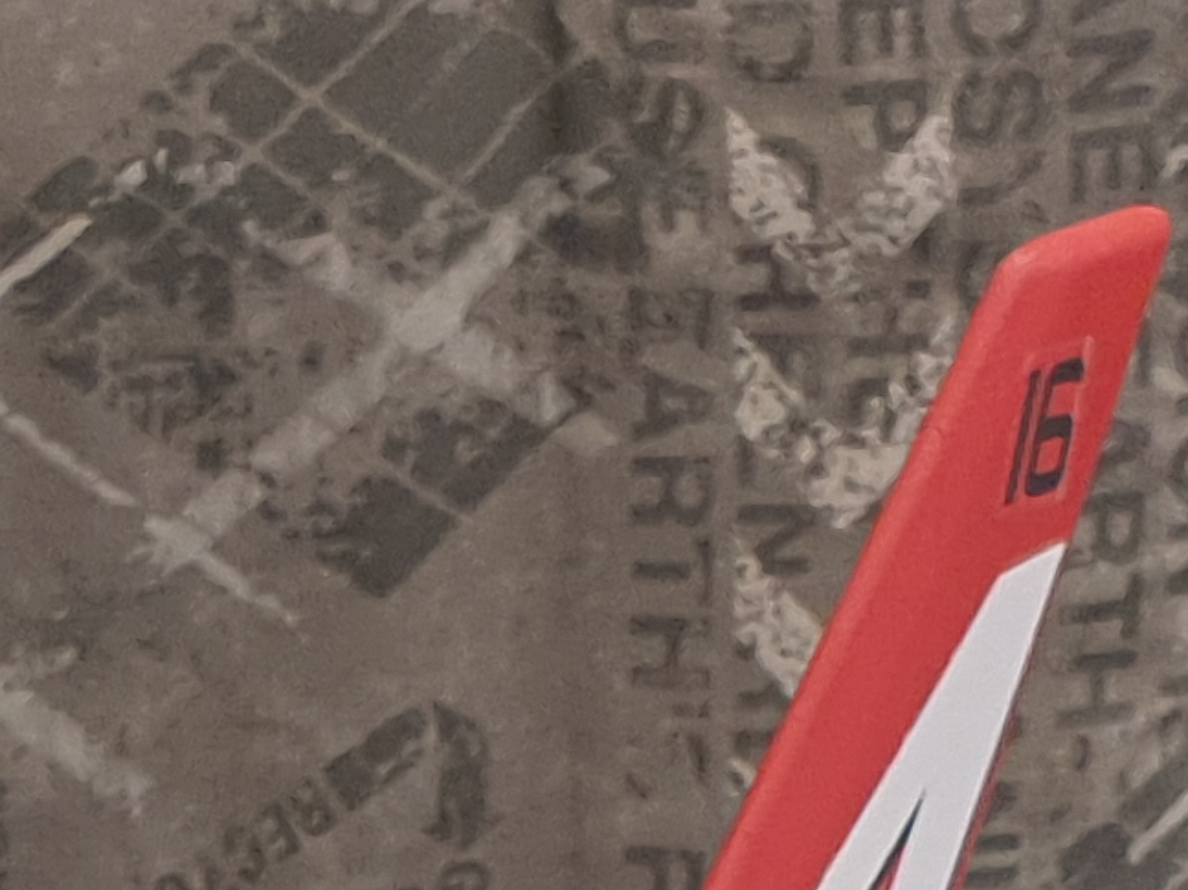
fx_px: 5559
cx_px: -272
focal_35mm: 162
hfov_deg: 11.9
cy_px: 2771
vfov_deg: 7.8
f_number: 2.4
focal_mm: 4.3
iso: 50
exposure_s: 1/320
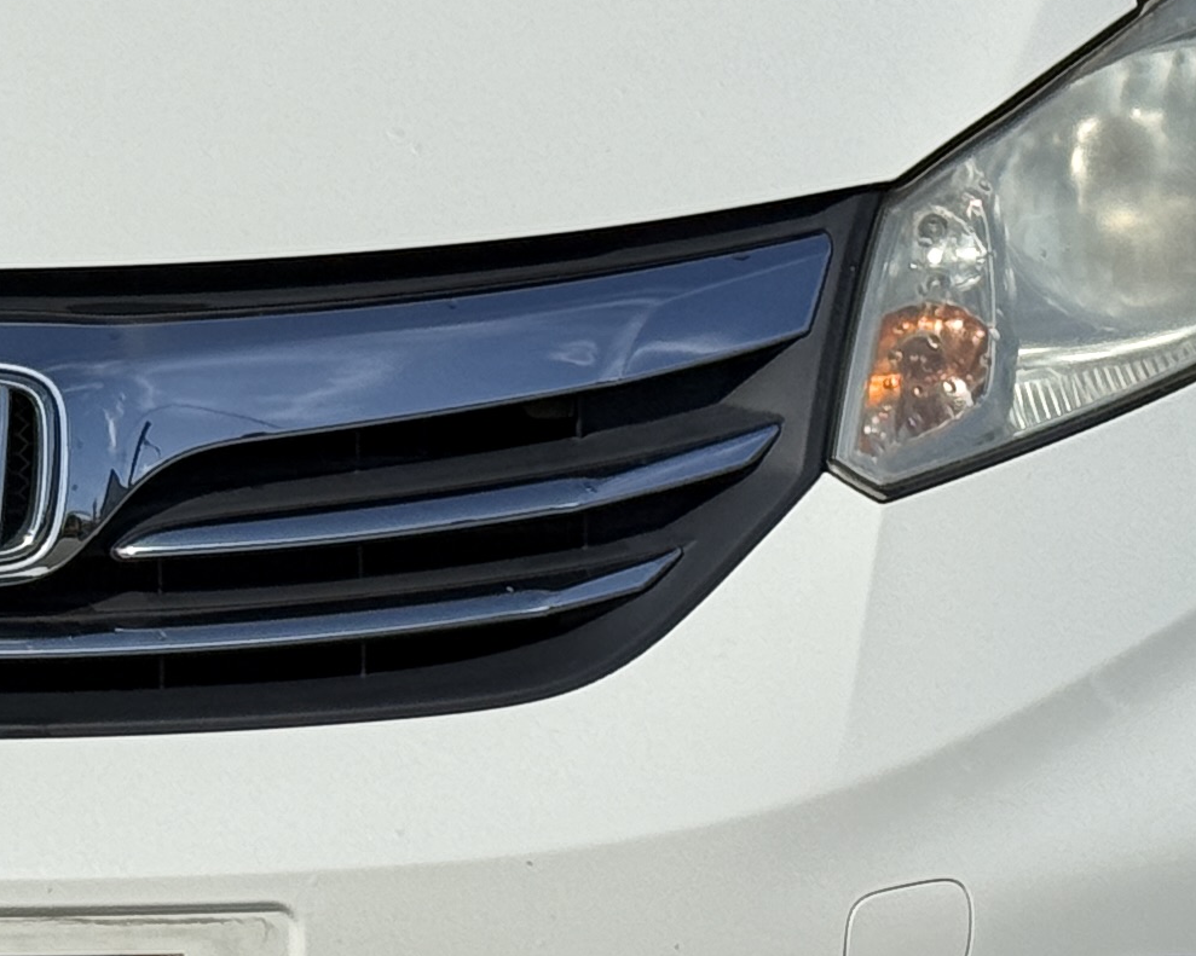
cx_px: -70
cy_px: 108
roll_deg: -1.7
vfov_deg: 8.1
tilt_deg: -9.3
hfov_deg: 10.0
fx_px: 6760
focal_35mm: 191
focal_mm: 6.76
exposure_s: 1/11364
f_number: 1.78
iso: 64
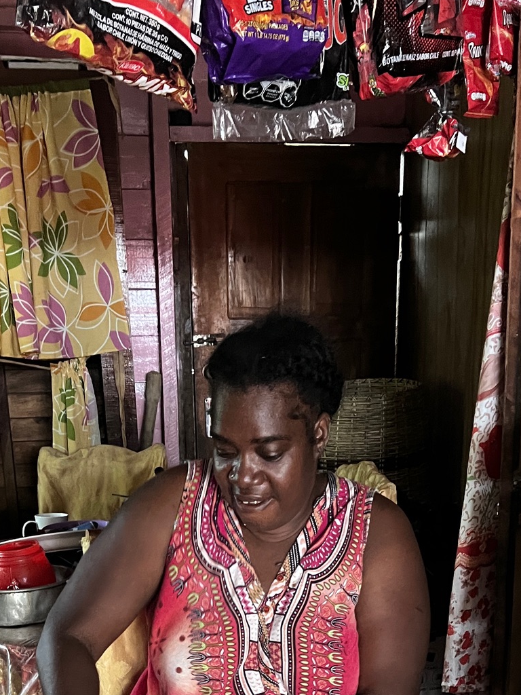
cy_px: 679
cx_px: 246
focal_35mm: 52
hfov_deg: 28.0
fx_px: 1044
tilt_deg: -16.0
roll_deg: +2.1
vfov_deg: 33.9
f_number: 1.5
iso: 640
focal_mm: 5.7
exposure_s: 1/30
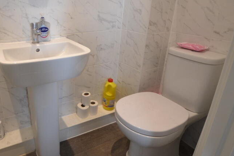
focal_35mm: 24
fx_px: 156
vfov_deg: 52.5
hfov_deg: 70.5
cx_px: 69
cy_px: 58
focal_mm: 10
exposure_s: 1/80
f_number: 4.5
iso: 400
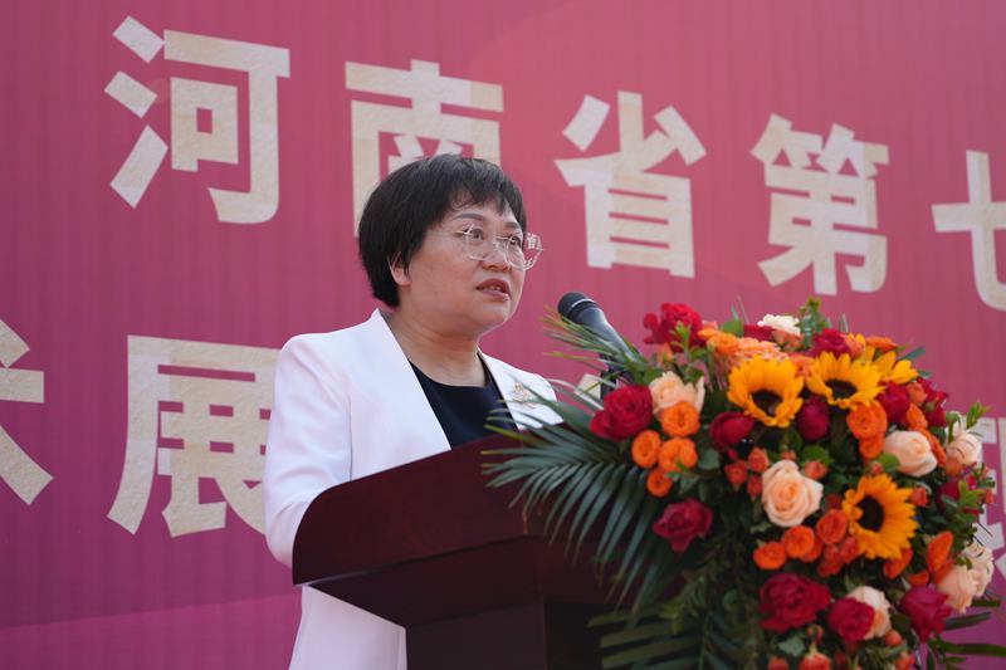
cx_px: 503
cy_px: 335
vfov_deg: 13.0
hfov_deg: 19.5
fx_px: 2933
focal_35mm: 105
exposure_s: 1/320
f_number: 4.5
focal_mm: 105
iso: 100
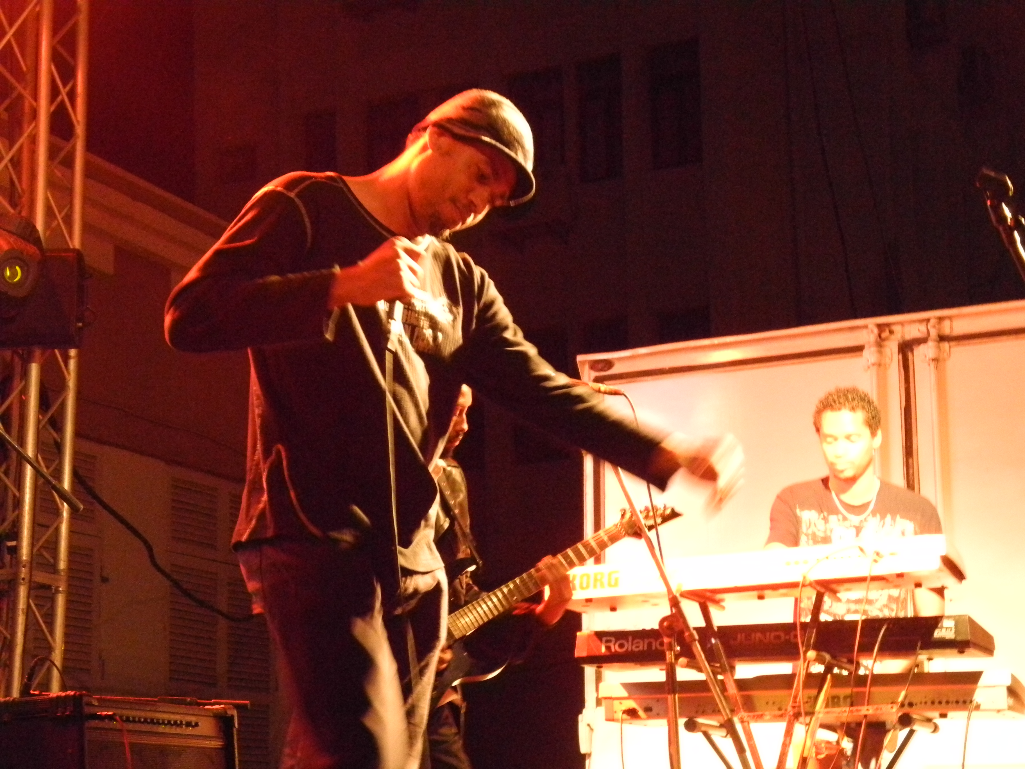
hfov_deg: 23.0
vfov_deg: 17.4
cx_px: 512
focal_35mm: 85
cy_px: 384
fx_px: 2517
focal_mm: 18.1
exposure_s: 1/19
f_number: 4
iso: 1600
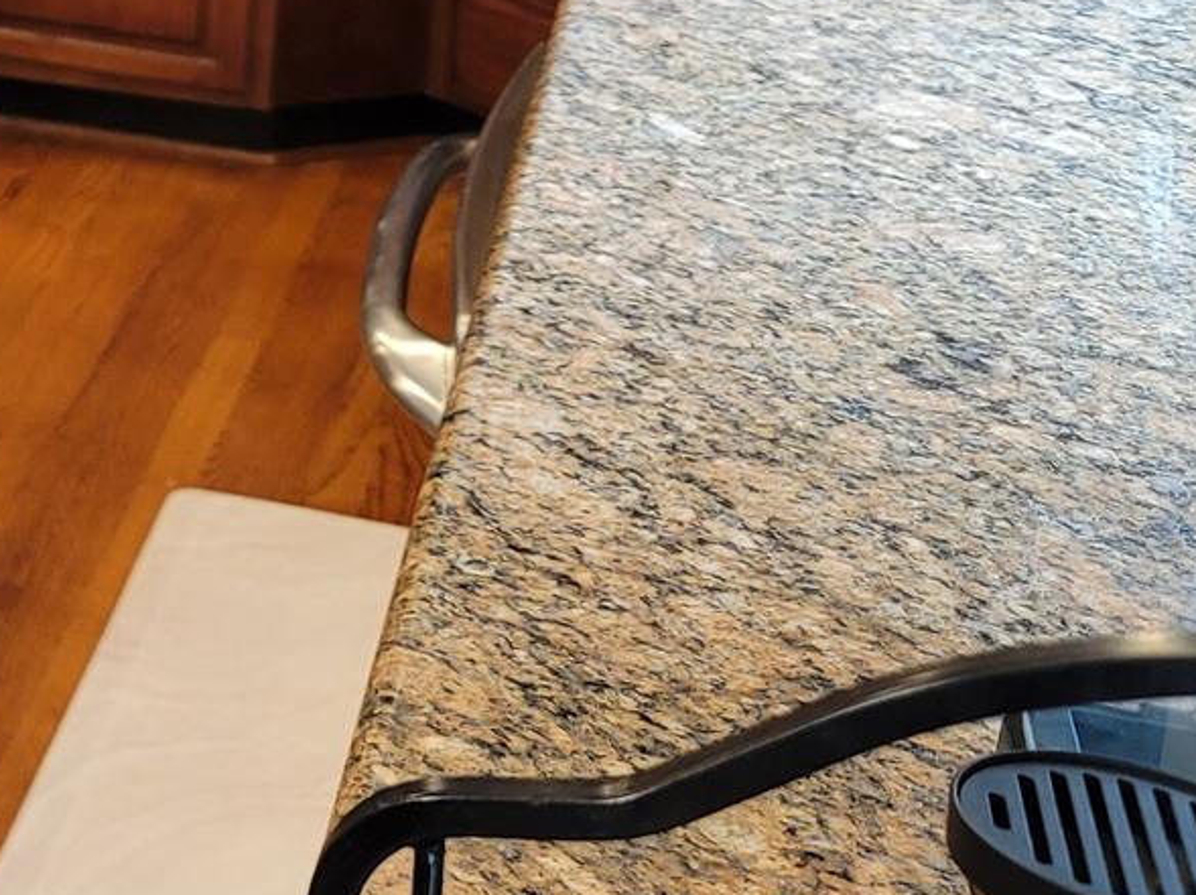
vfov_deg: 16.1
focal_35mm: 87
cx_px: -810
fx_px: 3004
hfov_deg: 18.6
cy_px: -254
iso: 250
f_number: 1.8
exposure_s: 1/60
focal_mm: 7
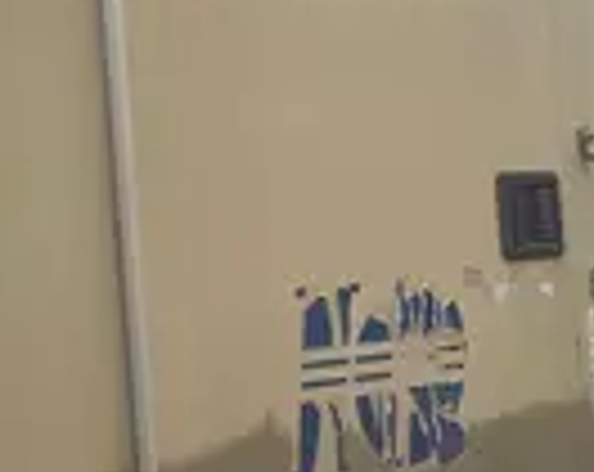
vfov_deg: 14.5
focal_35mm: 106
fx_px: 1859
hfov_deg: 17.4
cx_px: -99
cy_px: 160
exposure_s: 1/1887
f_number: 1.6
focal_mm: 4.2
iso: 32
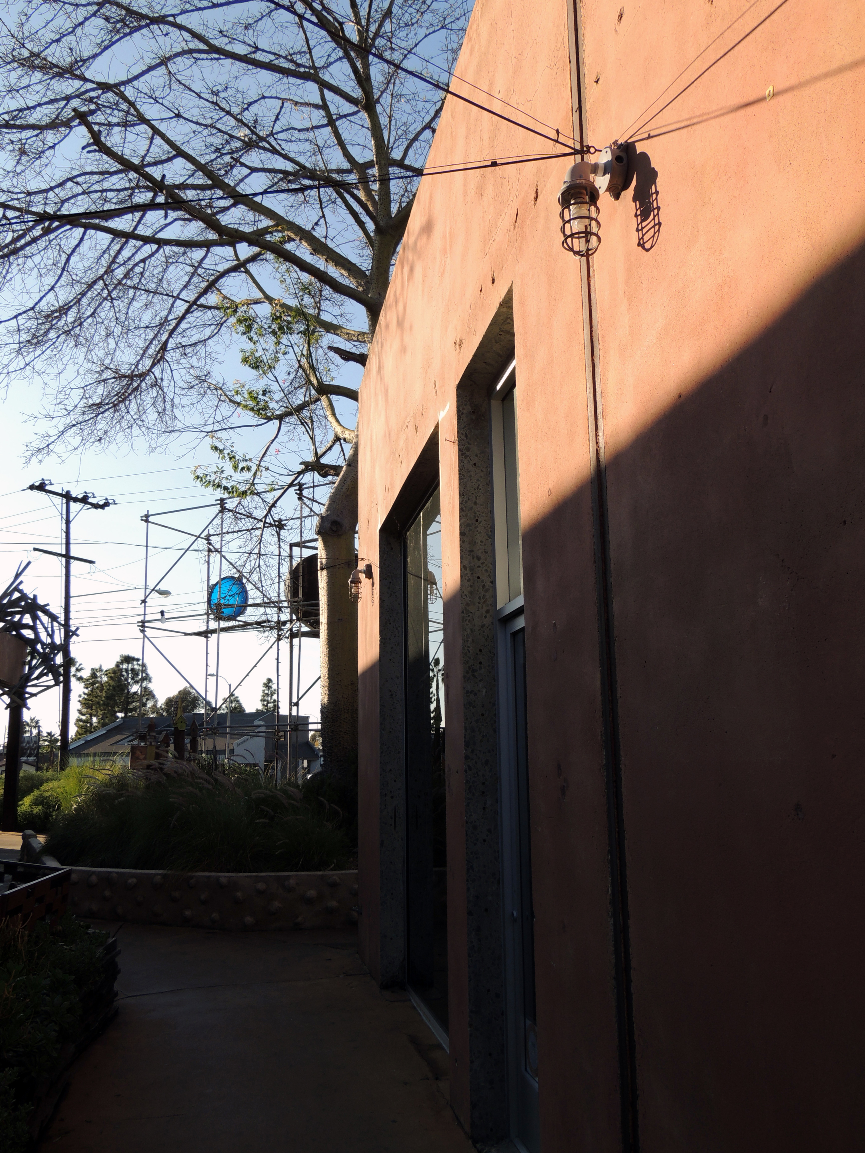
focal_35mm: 30
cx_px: 432
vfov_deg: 60.0
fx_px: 999
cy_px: 576
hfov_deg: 46.8
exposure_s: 1/640
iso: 100
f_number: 3.1
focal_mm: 5.3
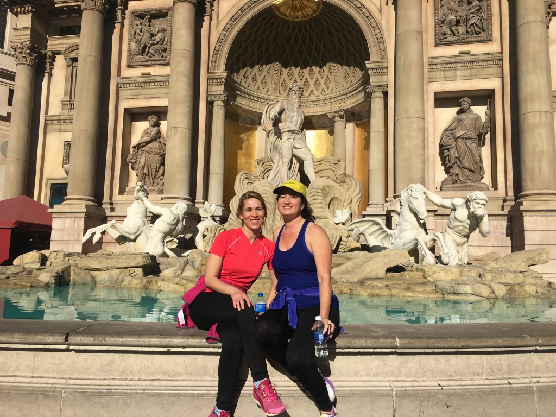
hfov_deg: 61.7
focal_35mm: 29
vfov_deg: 48.2
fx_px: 466
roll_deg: -0.7
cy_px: 208
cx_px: 278
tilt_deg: +8.5
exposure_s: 1/2747
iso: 25
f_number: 2.2
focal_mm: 4.15
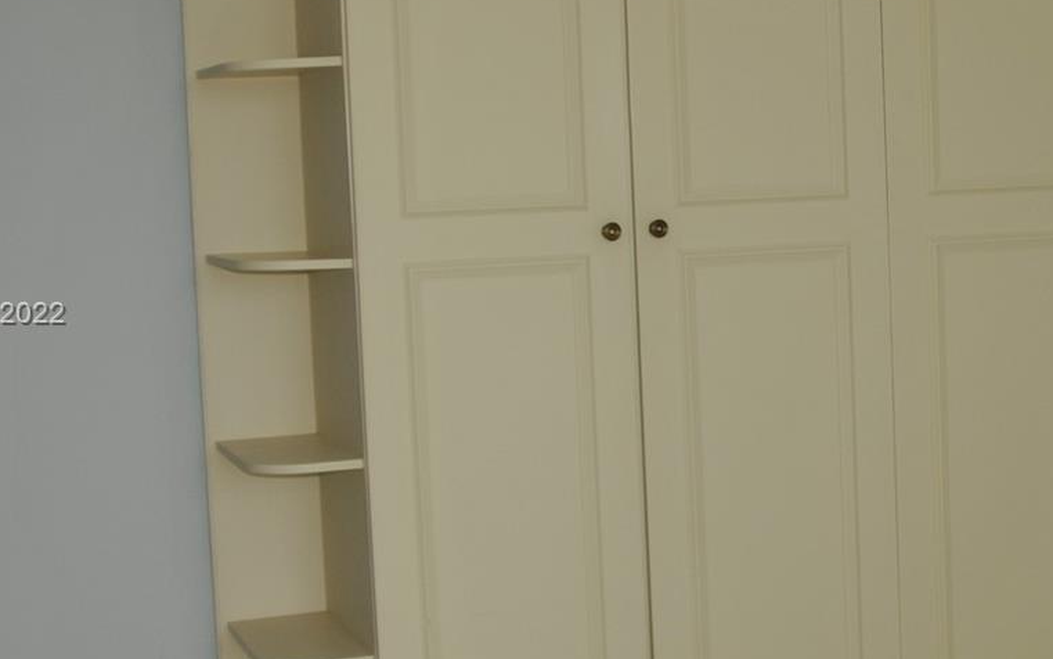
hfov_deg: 26.6
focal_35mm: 77
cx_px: 729
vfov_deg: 16.9
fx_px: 2210
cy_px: 316
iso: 250
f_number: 2.8
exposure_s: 1/250
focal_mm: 24
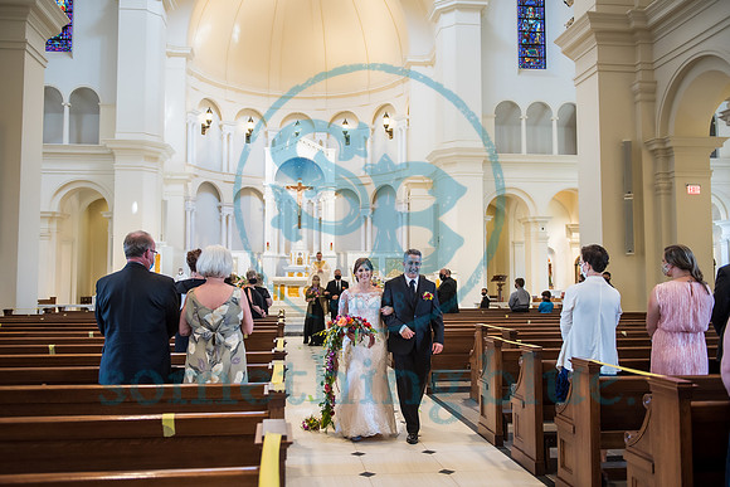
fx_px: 679
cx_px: 356
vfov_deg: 39.5
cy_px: 243
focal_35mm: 33
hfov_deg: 56.5
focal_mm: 32
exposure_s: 1/200
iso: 1000
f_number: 2.8
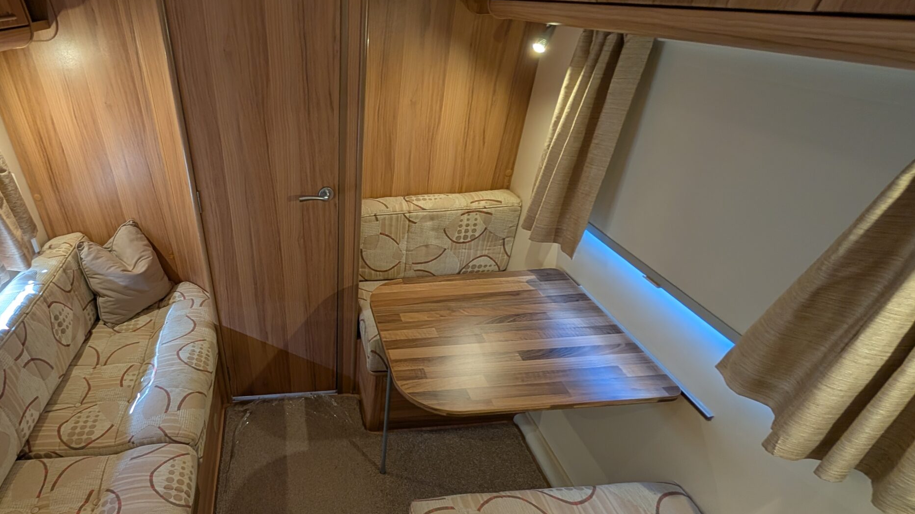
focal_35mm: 18
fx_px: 437
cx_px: 298
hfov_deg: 89.0
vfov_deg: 59.6
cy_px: 344
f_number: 1.7
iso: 59
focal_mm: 2.02
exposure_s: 1/39.7
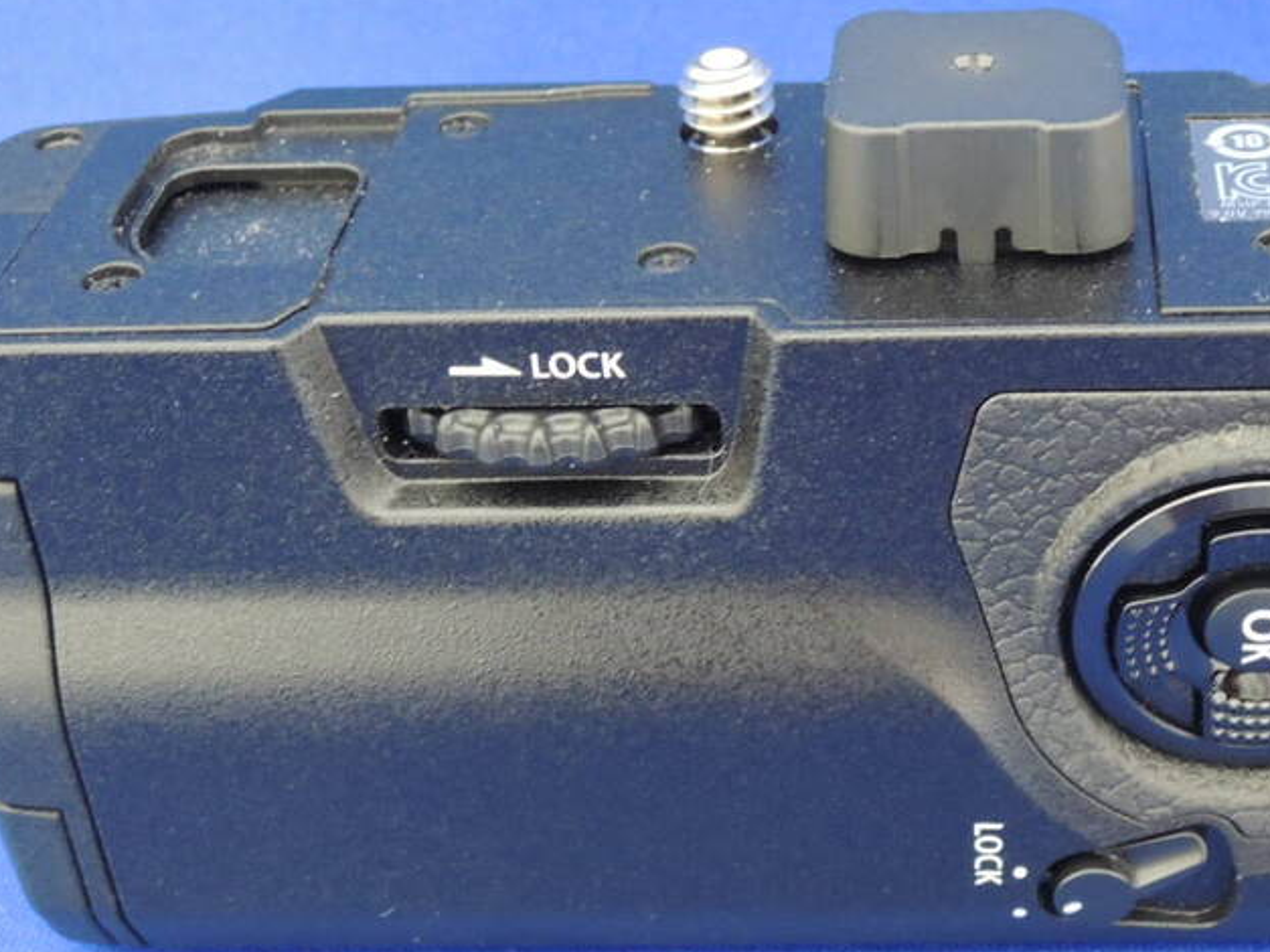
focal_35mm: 67
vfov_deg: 21.9
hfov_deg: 28.5
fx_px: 2458
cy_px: 462
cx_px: 974
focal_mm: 6.3
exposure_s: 1/13
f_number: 3.2
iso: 450
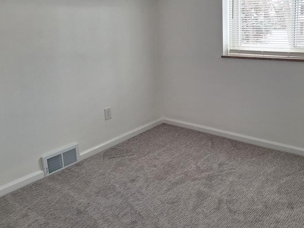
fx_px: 307
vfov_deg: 40.4
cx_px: 196
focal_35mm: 35
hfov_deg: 51.9
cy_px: 86
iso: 64
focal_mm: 5.54
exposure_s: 1/120
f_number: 1.8
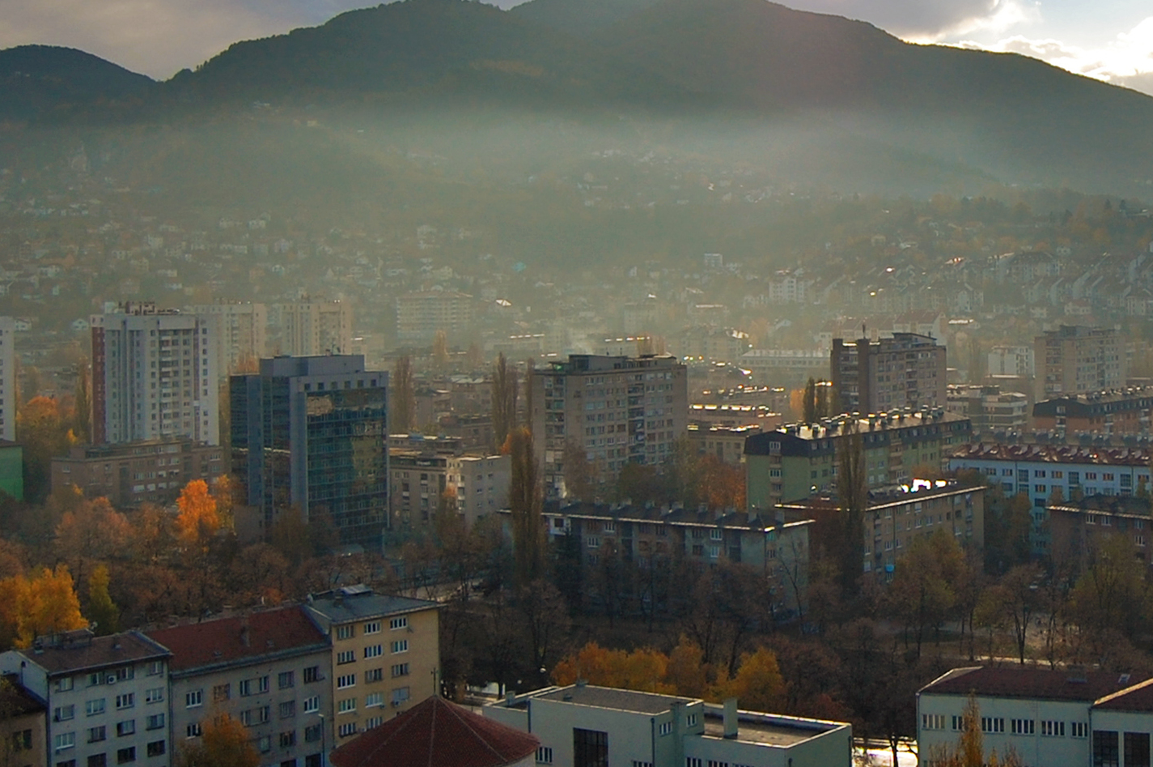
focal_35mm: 57
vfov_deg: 23.7
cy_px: 317
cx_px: 999
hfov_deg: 33.5
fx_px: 1824
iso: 200
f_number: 5
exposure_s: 1/1250
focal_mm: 18
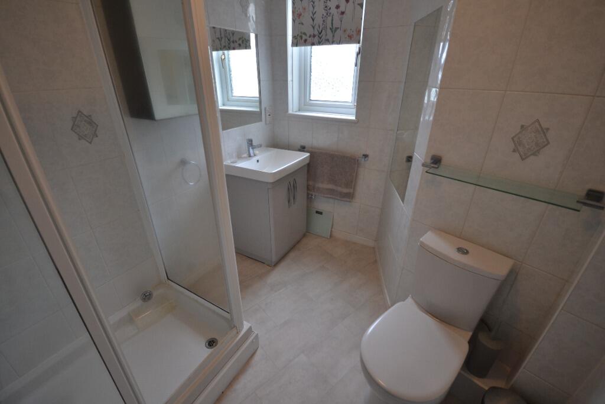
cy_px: 202
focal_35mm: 15
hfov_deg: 100.4
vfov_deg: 77.3
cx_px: 302
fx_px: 252
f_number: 4
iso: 400
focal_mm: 10
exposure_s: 1/60
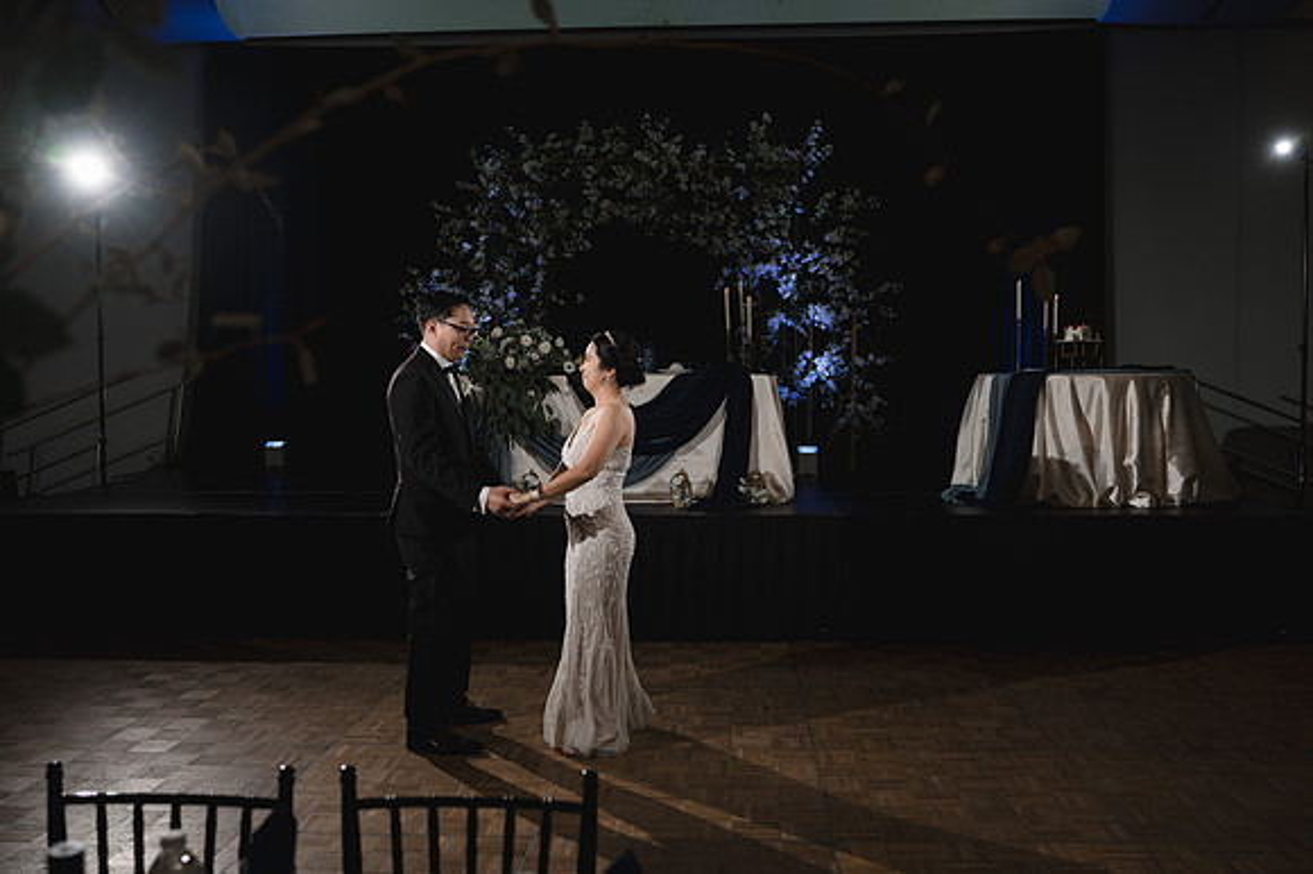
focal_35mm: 35
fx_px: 1279
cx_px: 656
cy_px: 437
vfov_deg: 37.7
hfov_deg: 54.3
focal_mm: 35
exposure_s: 1/200
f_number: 4
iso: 640
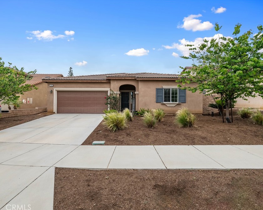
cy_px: 105
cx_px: 125
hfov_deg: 93.0
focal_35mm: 16
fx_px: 125
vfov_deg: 80.4
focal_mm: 14
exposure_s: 1/1600
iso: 400
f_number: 7.1
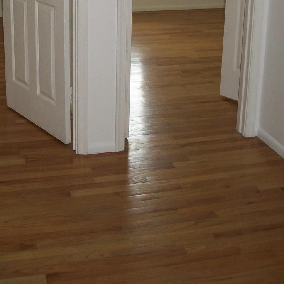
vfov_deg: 27.9
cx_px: 103
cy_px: 25
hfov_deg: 28.9
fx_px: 548
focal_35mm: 59
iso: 80
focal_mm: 5.7
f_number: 2.9
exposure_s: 1/60
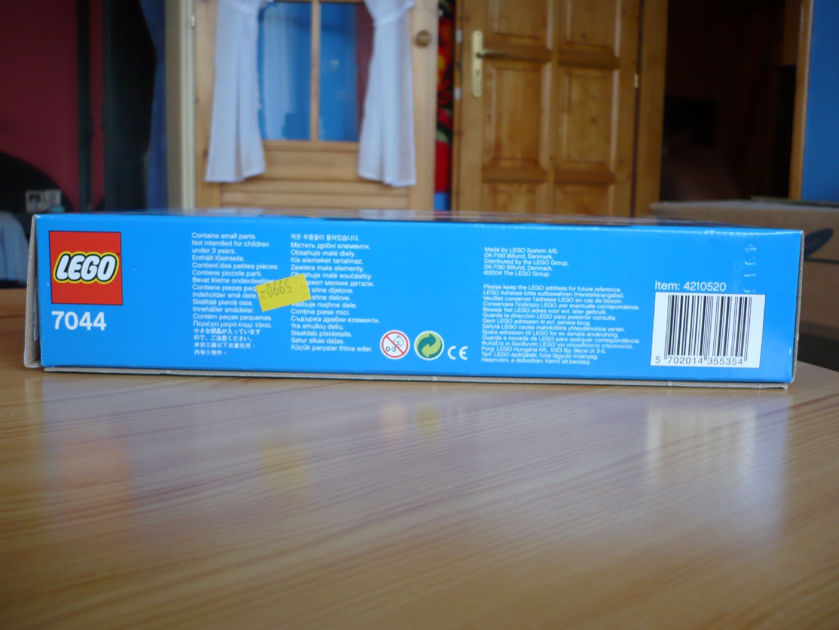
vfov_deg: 40.7
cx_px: 420
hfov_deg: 52.6
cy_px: 315
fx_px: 848
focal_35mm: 35
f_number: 2.8
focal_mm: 5.8
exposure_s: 1/20
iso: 100
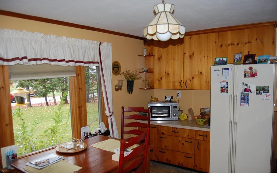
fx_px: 211
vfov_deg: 44.5
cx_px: 136
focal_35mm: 28
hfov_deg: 66.5
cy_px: 93
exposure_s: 1/60
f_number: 3.5
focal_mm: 18
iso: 400
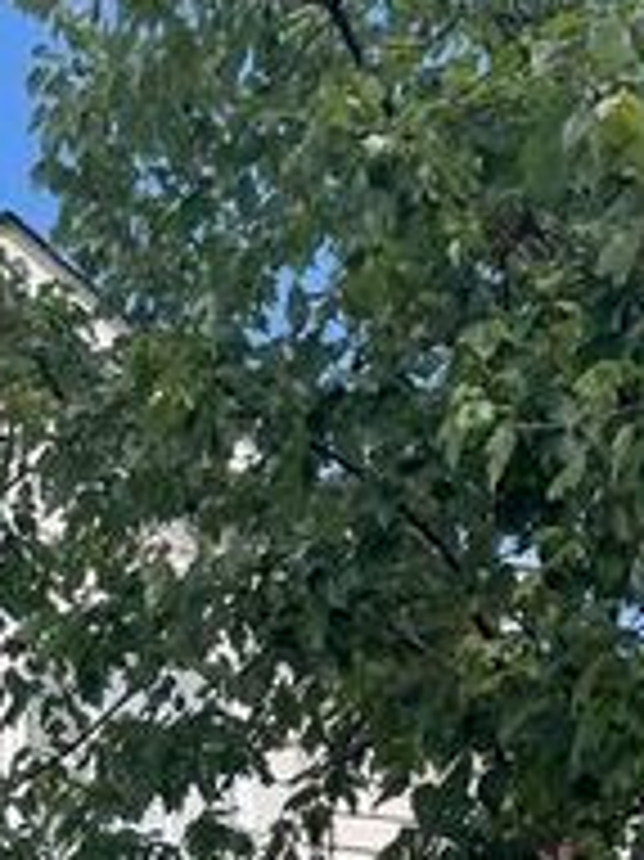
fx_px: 2260
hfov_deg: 14.8
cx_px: -401
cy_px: 1335
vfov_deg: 18.7
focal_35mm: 91
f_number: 1.6
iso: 32
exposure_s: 1/3205
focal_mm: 4.2
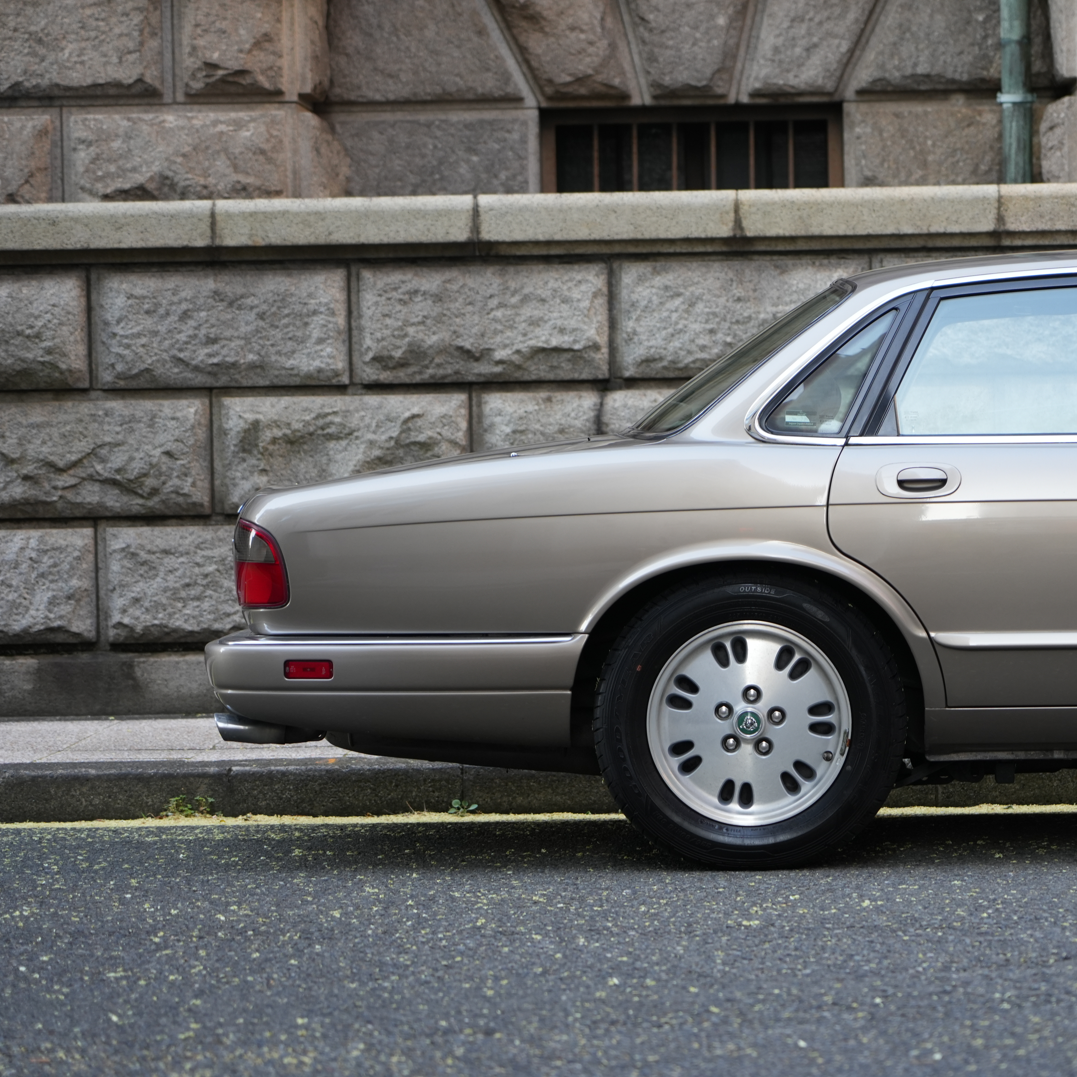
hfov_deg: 13.0
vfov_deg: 13.0
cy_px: 538
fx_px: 4717
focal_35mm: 134
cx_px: 752
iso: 640
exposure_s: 1/160
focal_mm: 105
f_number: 4
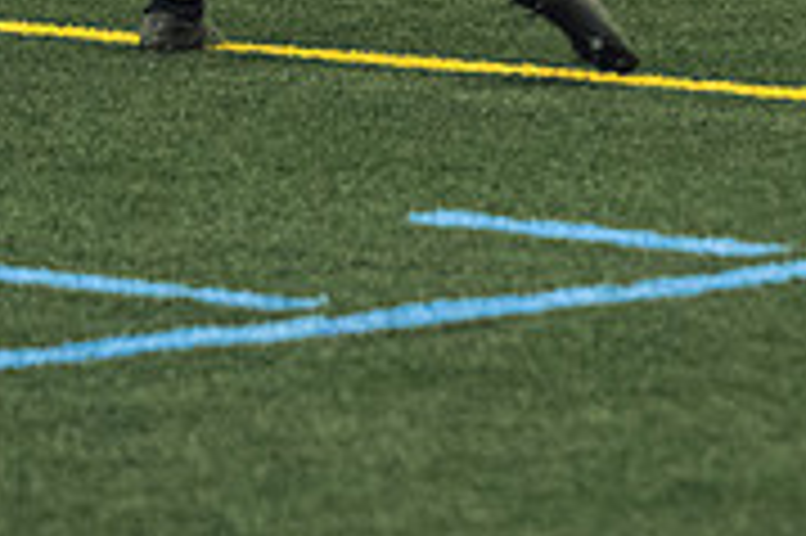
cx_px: 599
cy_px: -126
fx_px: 11072
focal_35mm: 495
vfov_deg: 2.8
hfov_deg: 4.2
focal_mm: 102
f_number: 2.8
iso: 7200
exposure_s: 1/500
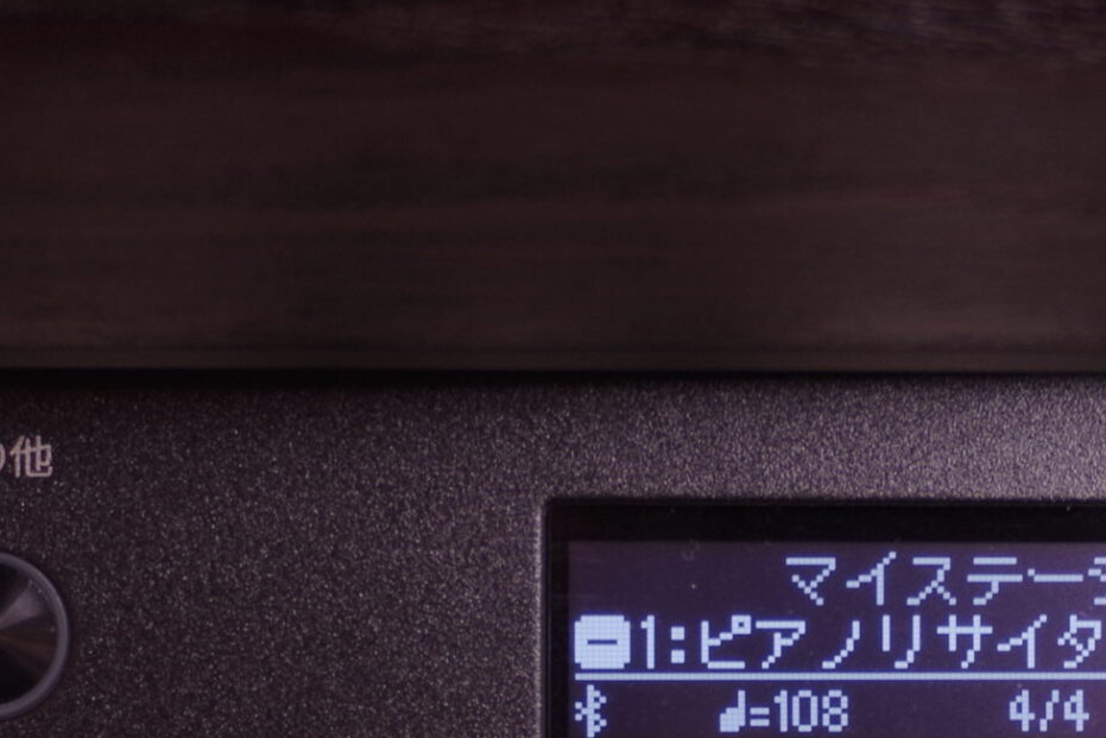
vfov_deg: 8.3
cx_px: 952
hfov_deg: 12.4
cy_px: 740
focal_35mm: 165
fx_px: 5070
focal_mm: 40
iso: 320
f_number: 2.8
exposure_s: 1/60
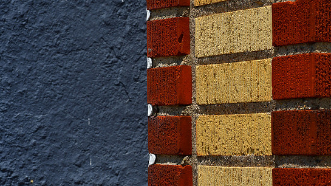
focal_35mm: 154
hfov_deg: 14.0
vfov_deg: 7.9
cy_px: 99
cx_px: 165
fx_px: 1351
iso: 250
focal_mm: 92
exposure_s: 1/160
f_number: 16
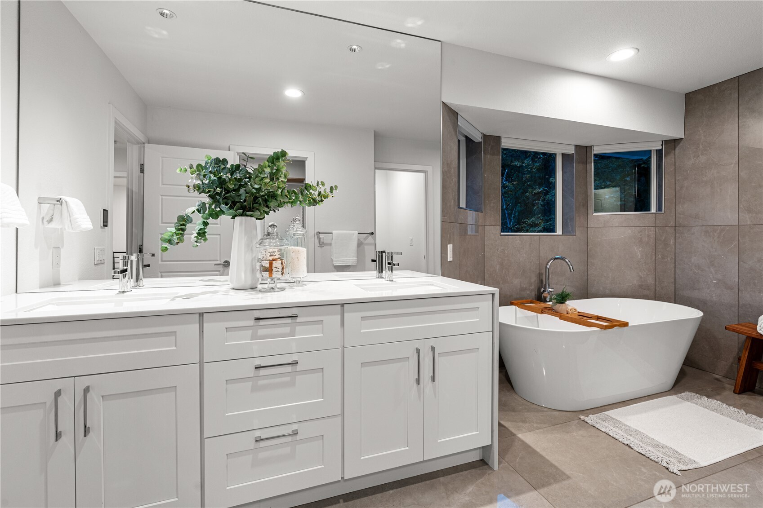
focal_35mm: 16
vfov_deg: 73.7
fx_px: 339
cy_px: 254
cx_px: 382
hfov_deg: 96.7
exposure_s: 1/3
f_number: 8
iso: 400
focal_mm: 16
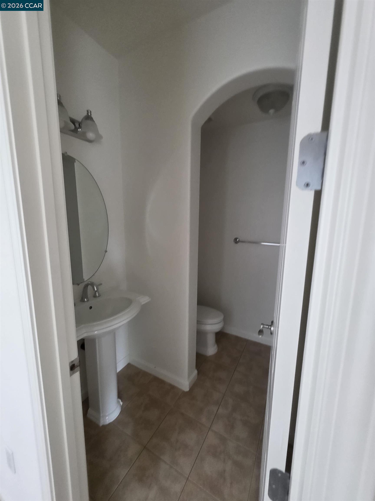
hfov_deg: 89.9
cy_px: 250
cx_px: 188
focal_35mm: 13
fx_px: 188
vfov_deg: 106.2
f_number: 1.9
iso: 320
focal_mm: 2.2
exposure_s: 1/60
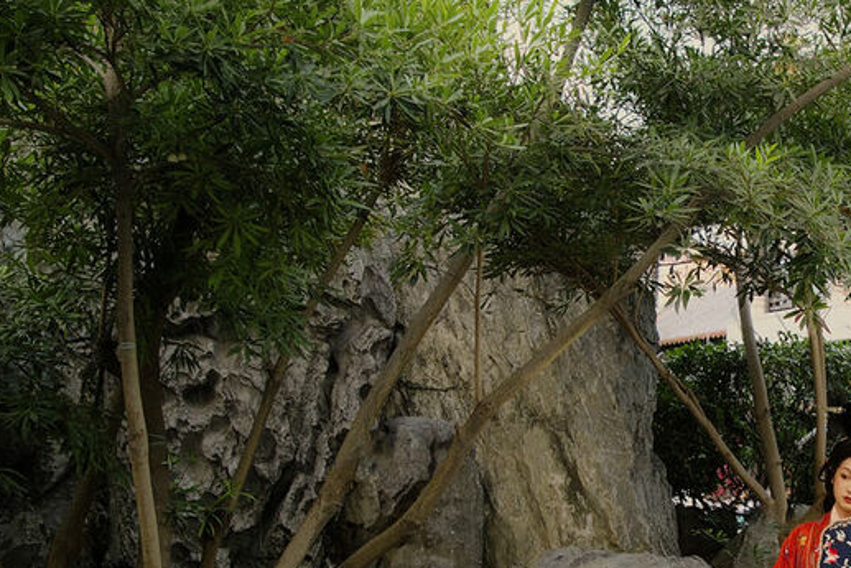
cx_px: 709
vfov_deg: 19.6
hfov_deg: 28.5
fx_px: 1631
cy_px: 415
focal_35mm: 69
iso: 400
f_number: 4
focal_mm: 35
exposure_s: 1/100
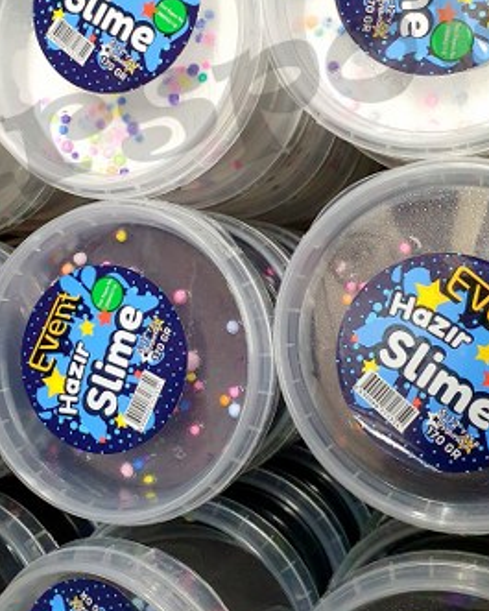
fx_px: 832
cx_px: 194
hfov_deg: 32.7
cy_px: 238
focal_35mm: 46
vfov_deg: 40.1
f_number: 2.4
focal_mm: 4.32
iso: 500
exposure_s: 1/50
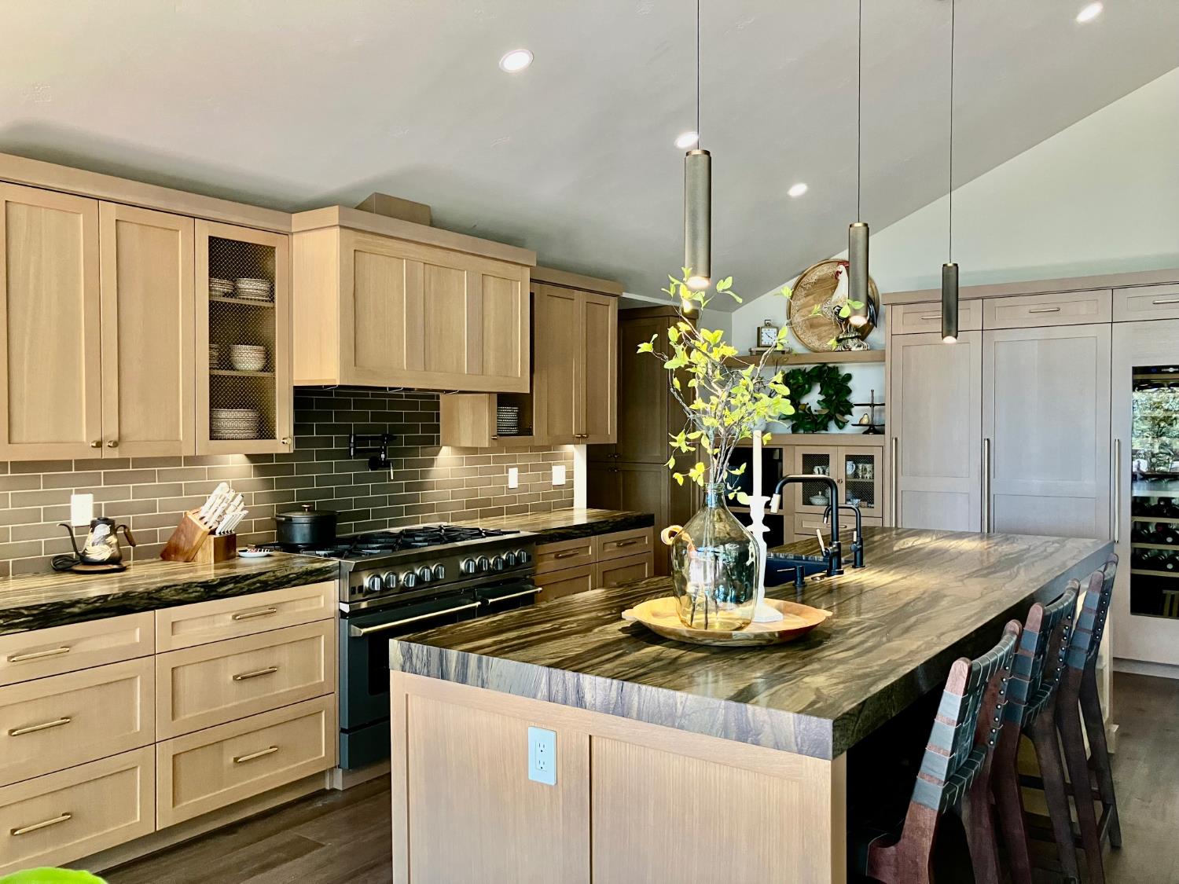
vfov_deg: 49.7
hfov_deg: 63.4
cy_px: 442
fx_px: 954
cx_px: 590
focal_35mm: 28
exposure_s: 1/60
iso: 250
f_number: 1.8
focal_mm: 3.99
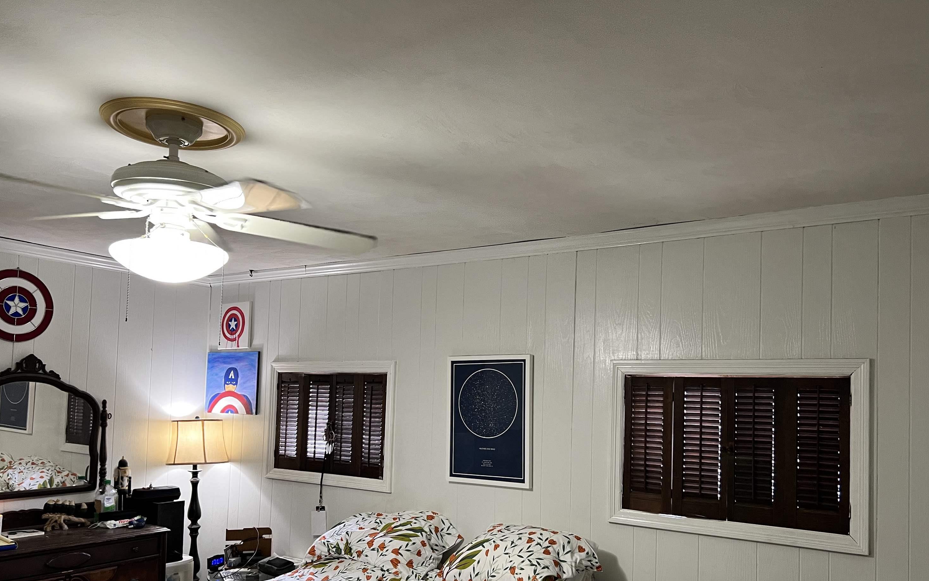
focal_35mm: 29
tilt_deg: +2.0
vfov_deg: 42.8
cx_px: 457
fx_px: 734
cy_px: 365
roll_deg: -0.3
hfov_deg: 64.6
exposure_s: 1/60
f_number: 1.5
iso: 160
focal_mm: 5.7
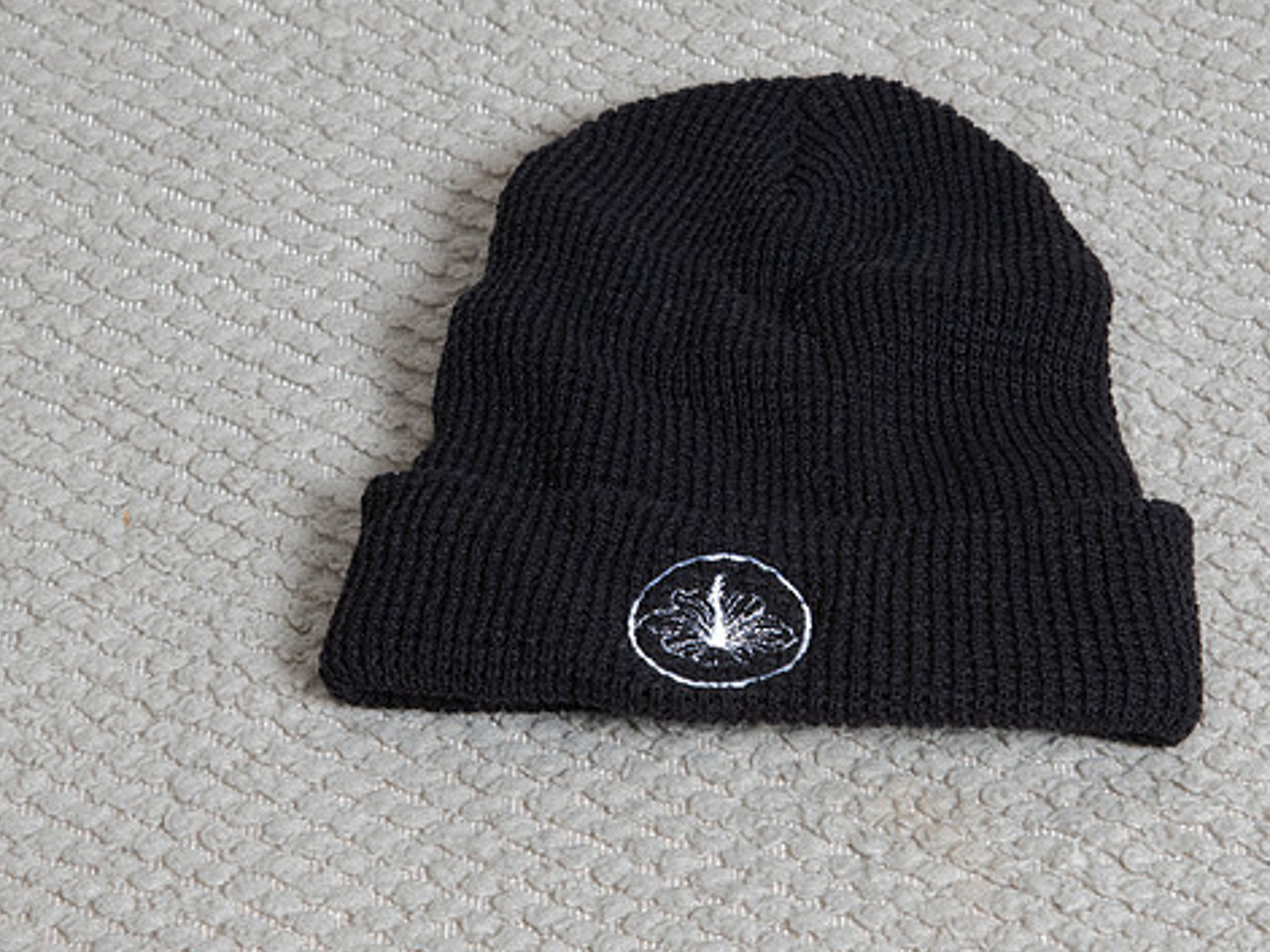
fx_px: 7226
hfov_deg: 10.0
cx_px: 784
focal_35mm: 197
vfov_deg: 7.5
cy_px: 466
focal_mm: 92
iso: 2500
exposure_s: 1/125
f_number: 9
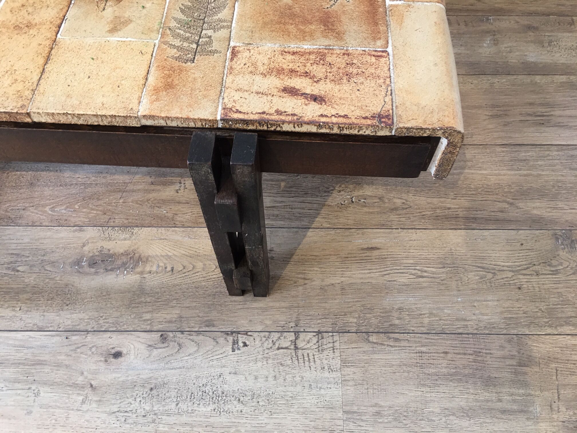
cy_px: 216
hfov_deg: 61.7
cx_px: 288
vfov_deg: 48.2
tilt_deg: -59.0
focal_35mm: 29
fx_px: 483
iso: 40
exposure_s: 1/17
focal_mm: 4.15
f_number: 2.2
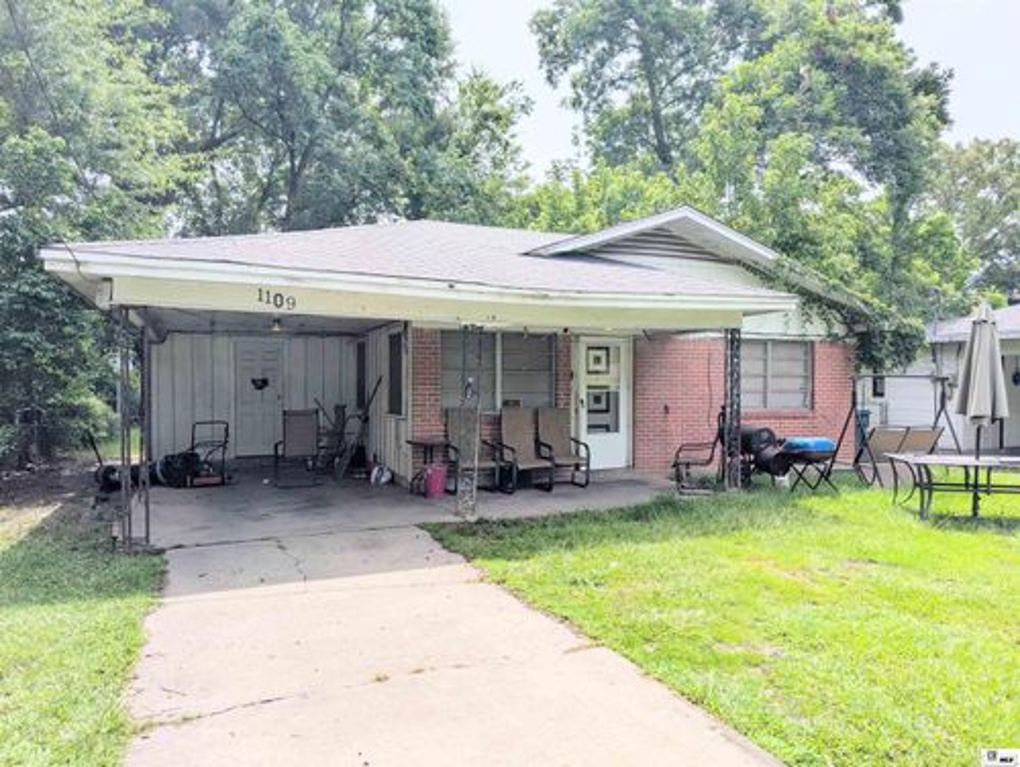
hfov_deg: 71.5
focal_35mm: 24
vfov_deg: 56.9
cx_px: 510
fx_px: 708
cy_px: 384
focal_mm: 6.9
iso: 20
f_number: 1.68
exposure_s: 1/1527
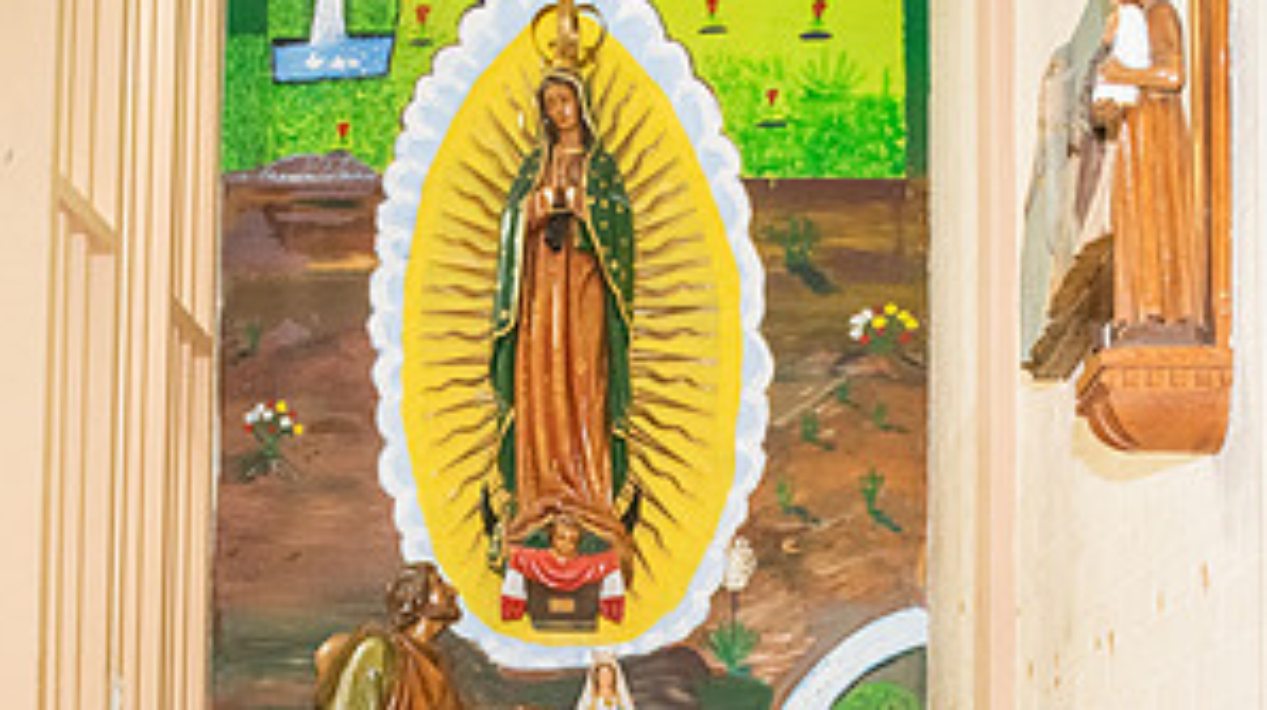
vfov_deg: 19.9
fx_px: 1913
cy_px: 829
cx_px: 605
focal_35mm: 57
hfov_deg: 36.6
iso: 2000
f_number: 2.8
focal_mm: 24
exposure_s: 1/160
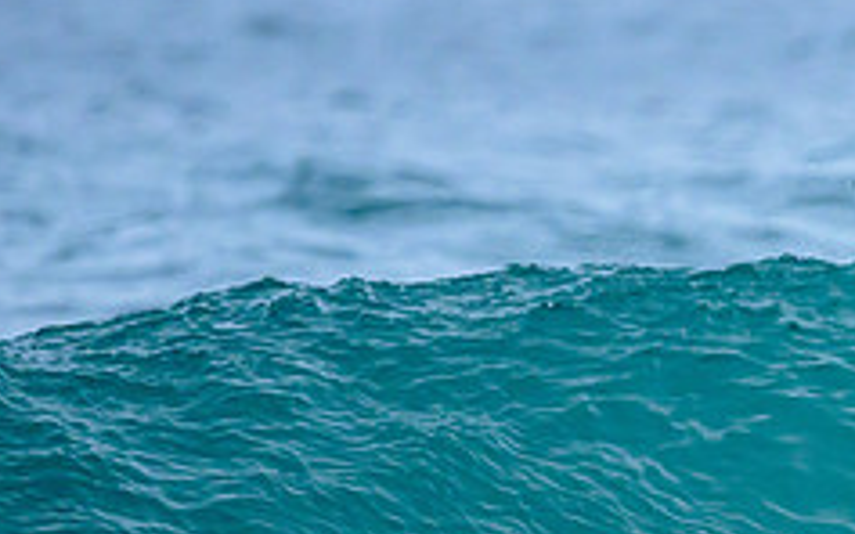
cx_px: 1135
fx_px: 62899
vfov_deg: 0.5
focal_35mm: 2700
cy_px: 463
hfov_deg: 0.8
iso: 1400
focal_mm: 800
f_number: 6.3
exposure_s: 1/3200
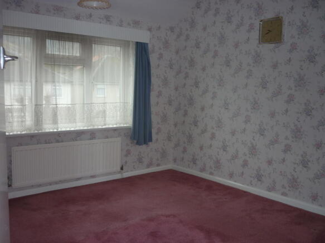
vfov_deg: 42.9
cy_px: 122
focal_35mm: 33
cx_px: 162
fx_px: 310
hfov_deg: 55.4
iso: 100
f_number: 2.8
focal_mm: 5.5
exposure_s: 1/60
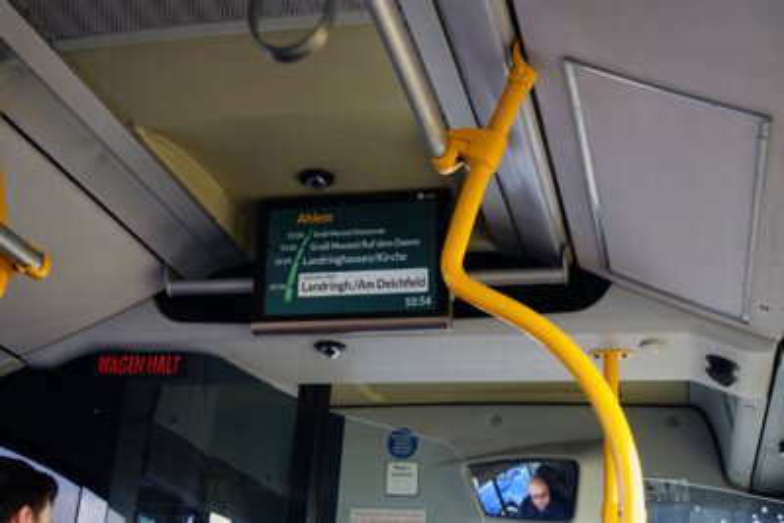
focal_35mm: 48
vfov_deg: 28.1
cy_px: 262
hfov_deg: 41.1
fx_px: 1046
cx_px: 392
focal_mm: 48
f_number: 5
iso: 320
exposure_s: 1/60
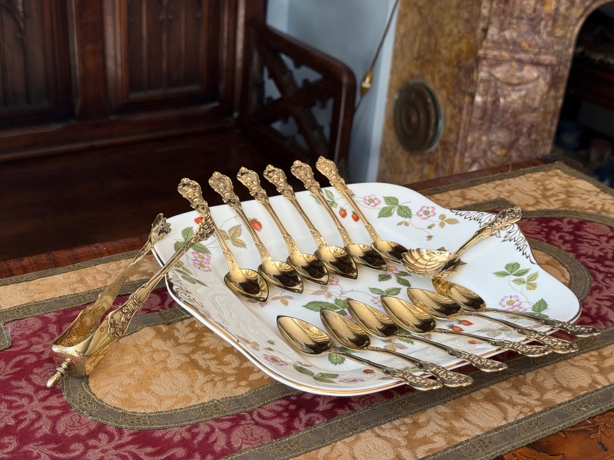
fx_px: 851
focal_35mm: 48
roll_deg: -4.8
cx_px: 307
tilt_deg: -27.0
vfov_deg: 30.3
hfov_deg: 39.7
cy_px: 230
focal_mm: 6.76
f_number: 1.78
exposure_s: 1/242
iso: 125
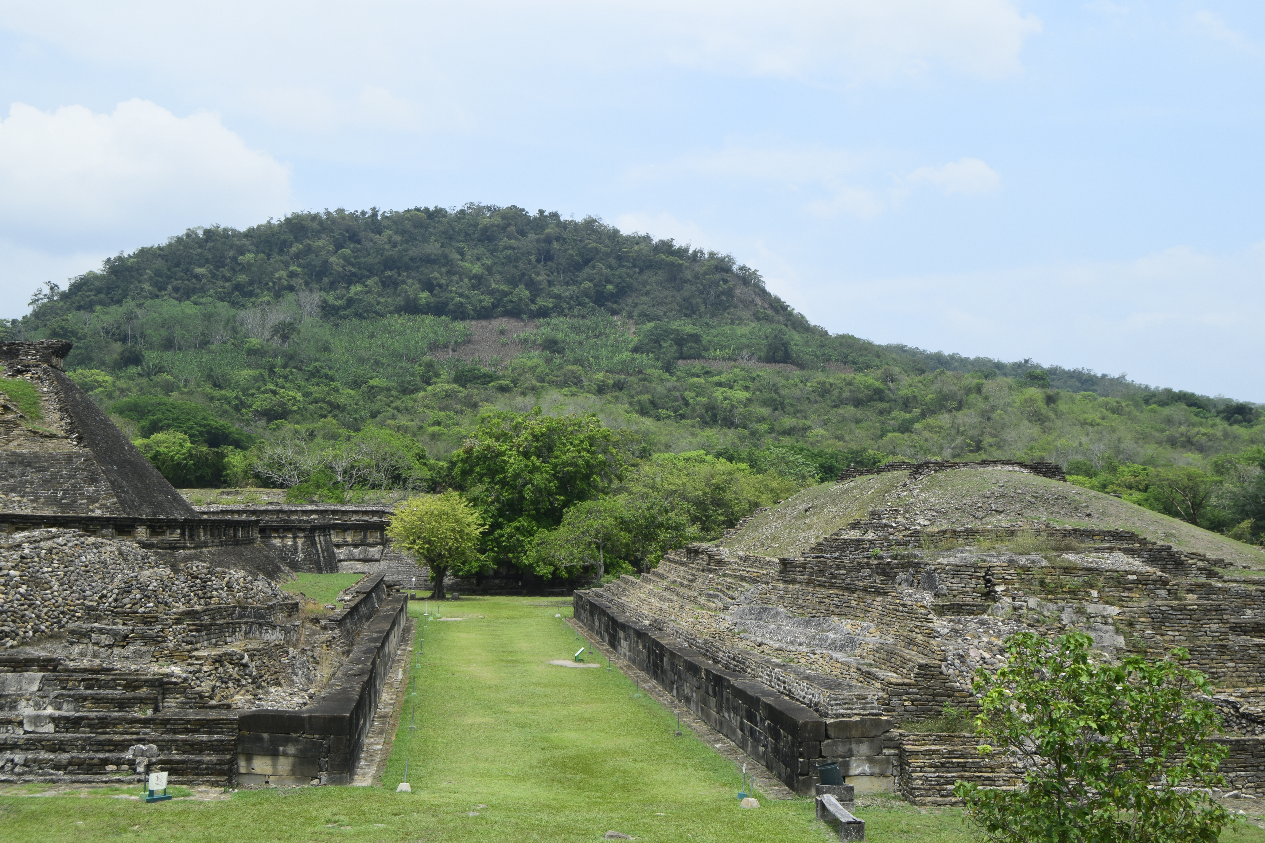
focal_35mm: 39
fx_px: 1370
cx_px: 632
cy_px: 422
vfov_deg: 34.2
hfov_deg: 49.6
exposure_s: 1/500
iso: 400
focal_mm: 26
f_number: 11
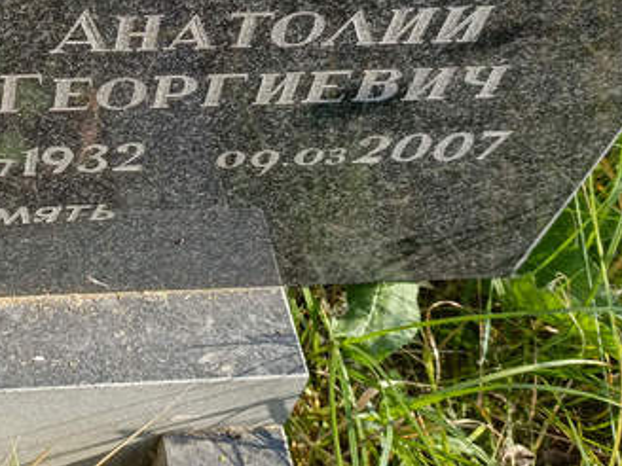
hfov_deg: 29.5
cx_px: -9
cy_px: 49
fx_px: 1096
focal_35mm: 61
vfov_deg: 23.4
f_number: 1.69
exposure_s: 1/292
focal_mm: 4.76
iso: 108
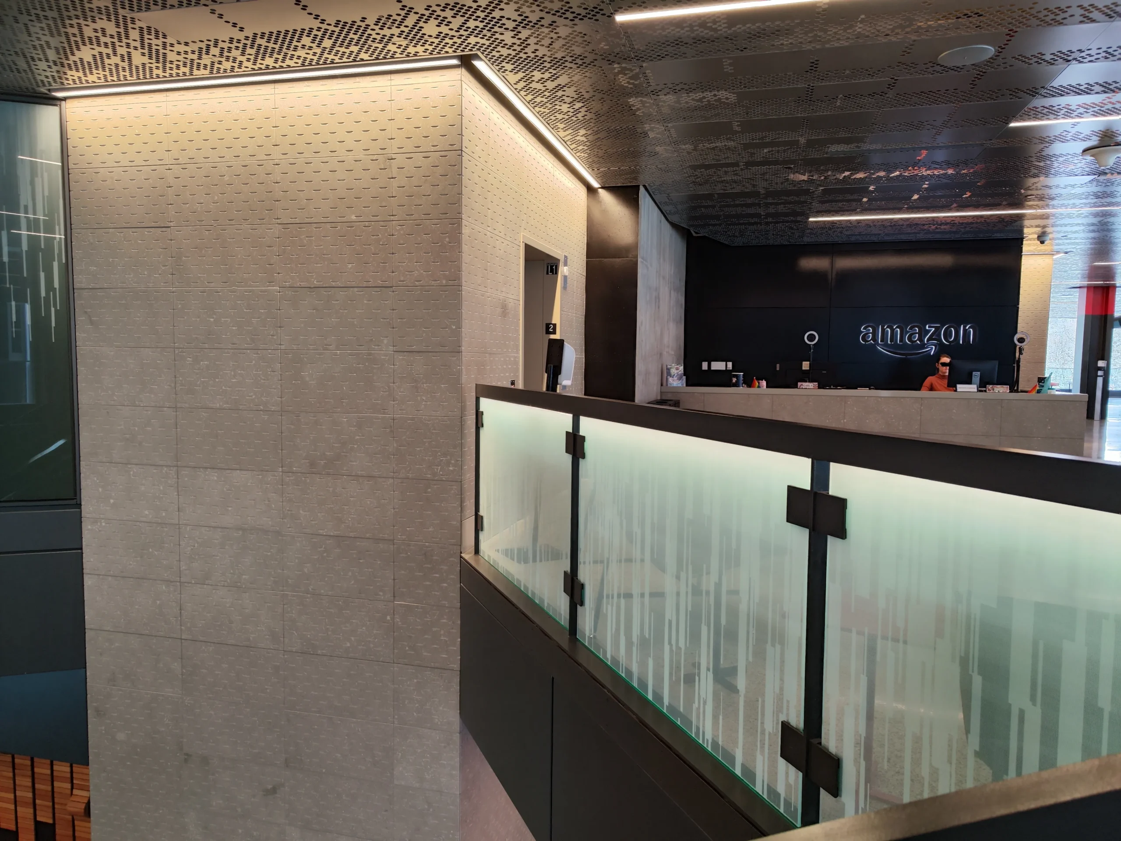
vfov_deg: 56.8
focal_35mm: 24
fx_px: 777
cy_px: 420
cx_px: 560
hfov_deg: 71.6
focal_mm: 6.92
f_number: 1.9
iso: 101
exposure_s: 1/120
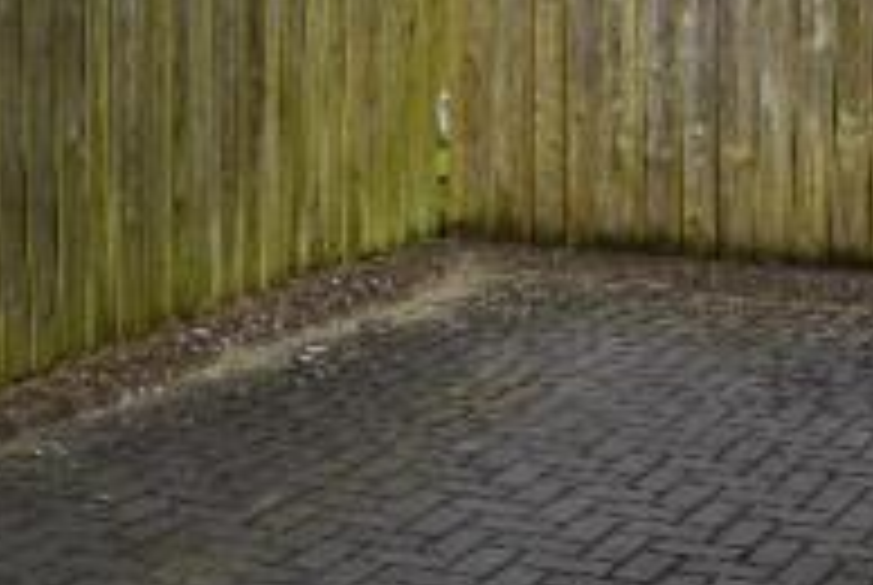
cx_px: 646
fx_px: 2210
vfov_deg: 15.1
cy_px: 218
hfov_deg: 22.2
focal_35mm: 91
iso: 200
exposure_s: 1/500
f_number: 11
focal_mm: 18
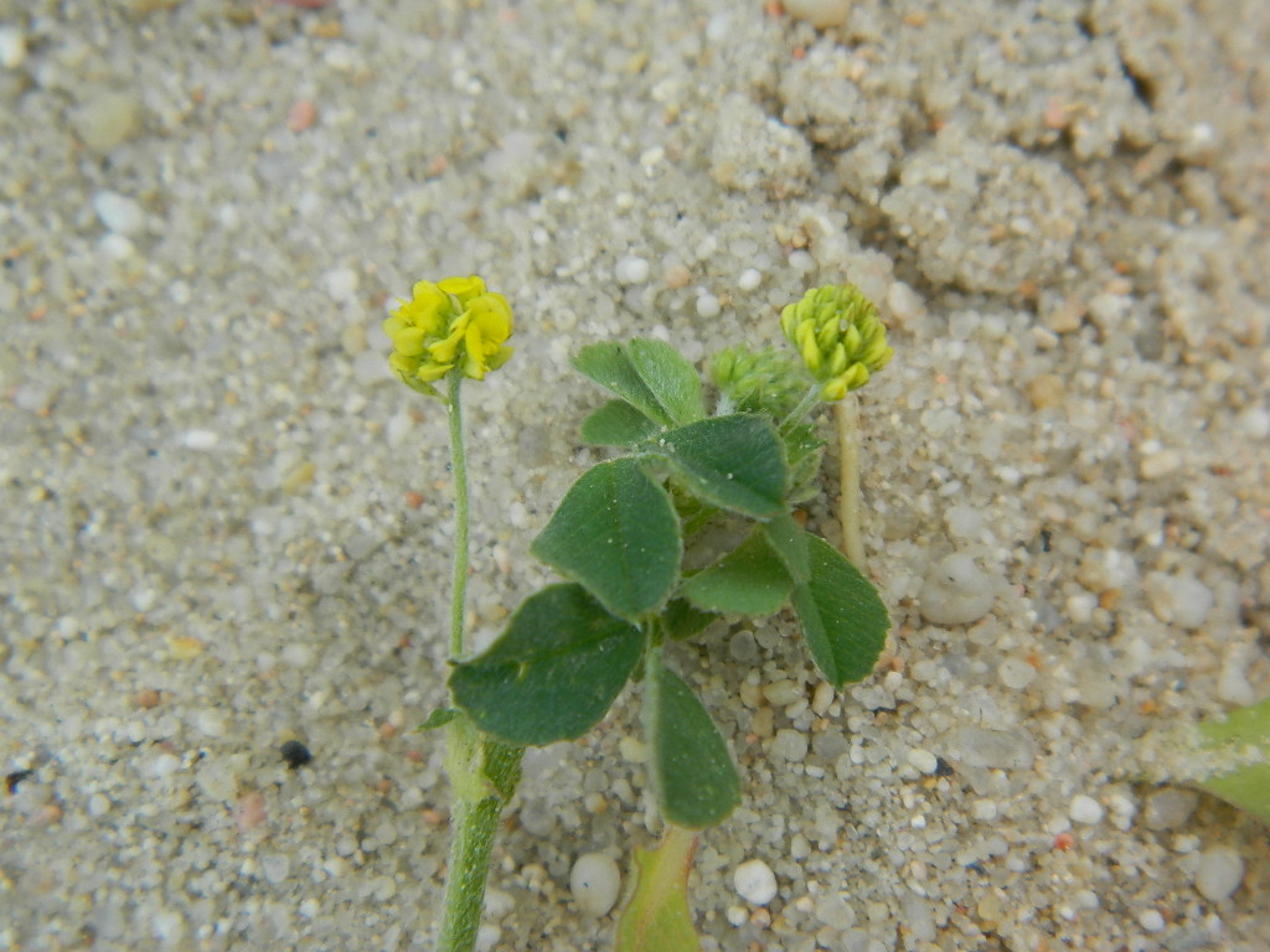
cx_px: 635
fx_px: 3779
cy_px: 476
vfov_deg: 14.4
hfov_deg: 19.1
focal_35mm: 103
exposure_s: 1/200
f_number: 4.5
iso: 80
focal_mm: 18.6
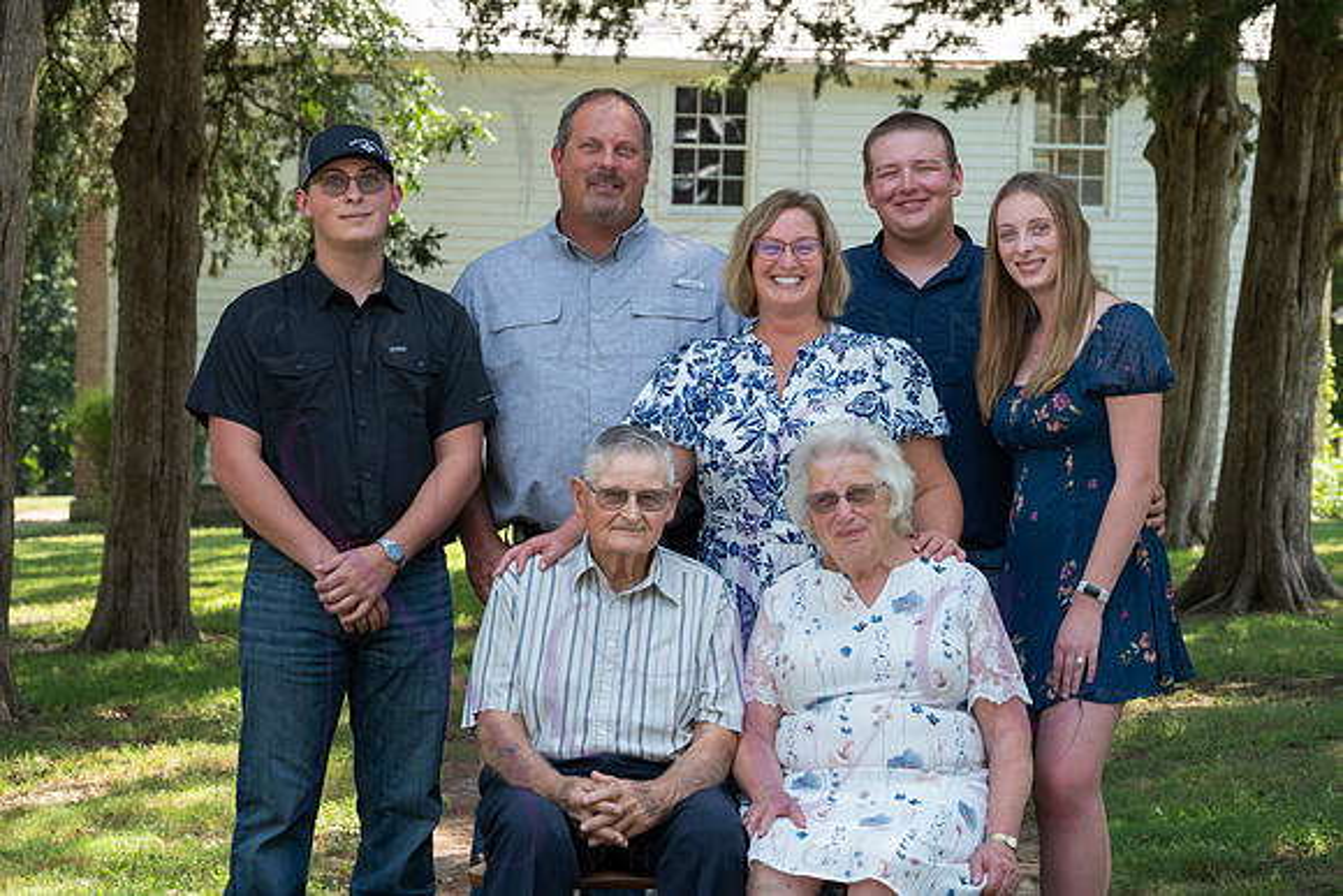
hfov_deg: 21.0
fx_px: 3619
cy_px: 448
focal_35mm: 97
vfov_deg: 14.1
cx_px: 672
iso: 400
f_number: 8
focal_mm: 97
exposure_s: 1/125
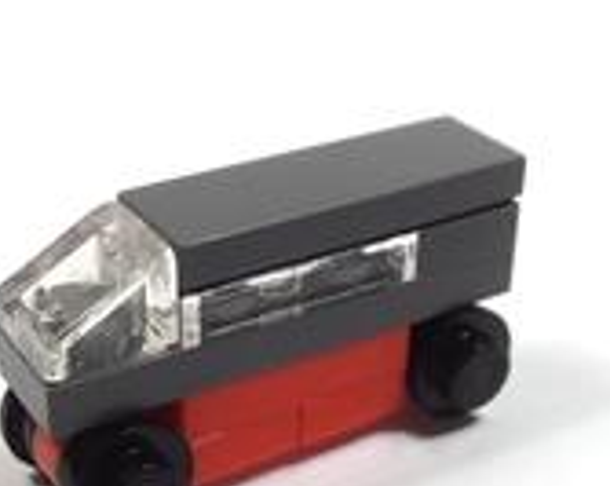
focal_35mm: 78
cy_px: 307
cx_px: 274
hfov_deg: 24.5
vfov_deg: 19.6
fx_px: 1406
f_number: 3.9
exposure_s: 1/60
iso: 80
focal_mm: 6.61
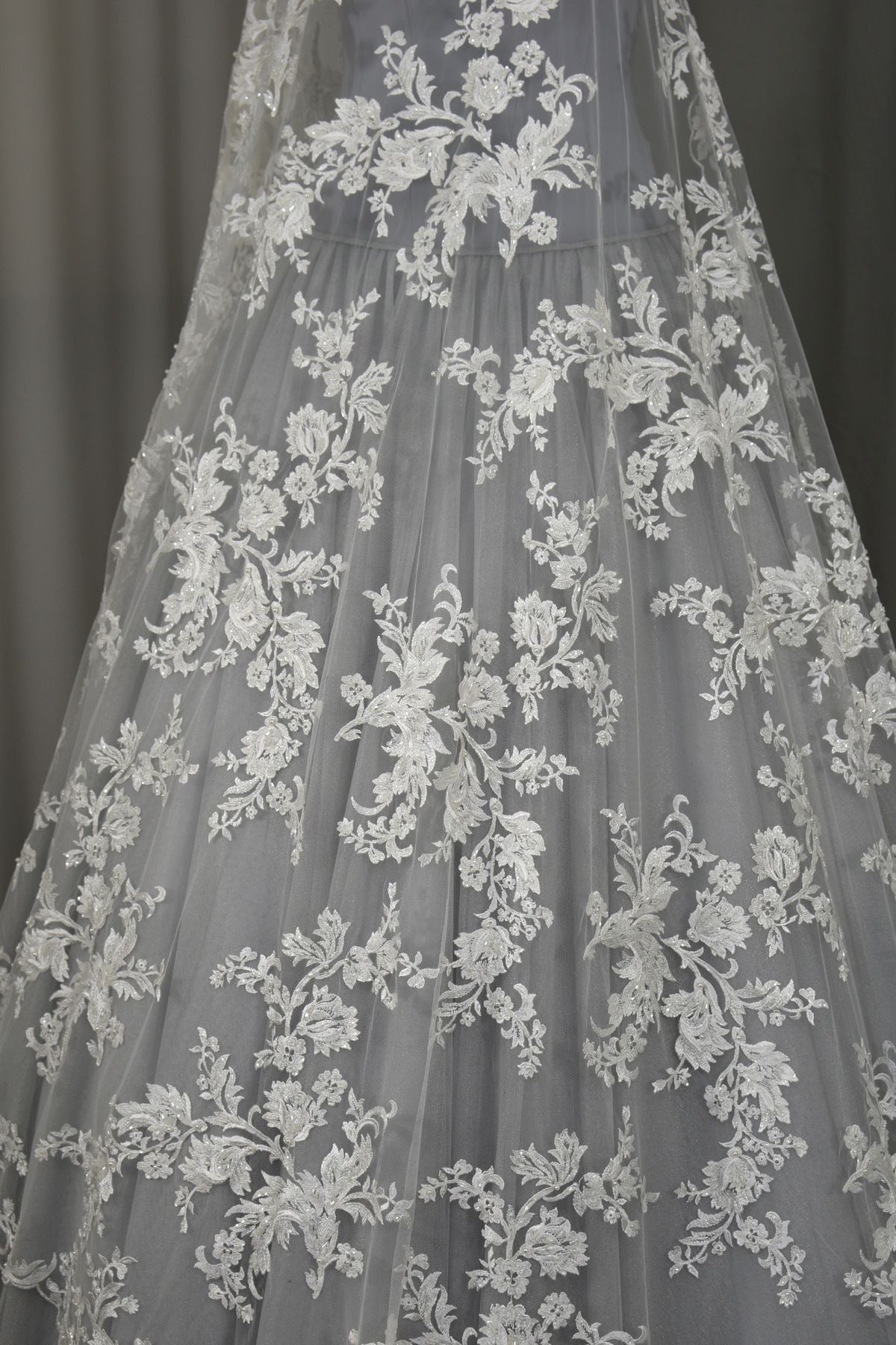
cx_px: 448
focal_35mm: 52
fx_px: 1960
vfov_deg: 37.9
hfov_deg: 25.8
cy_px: 672
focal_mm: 35
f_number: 5
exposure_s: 1/30
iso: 100
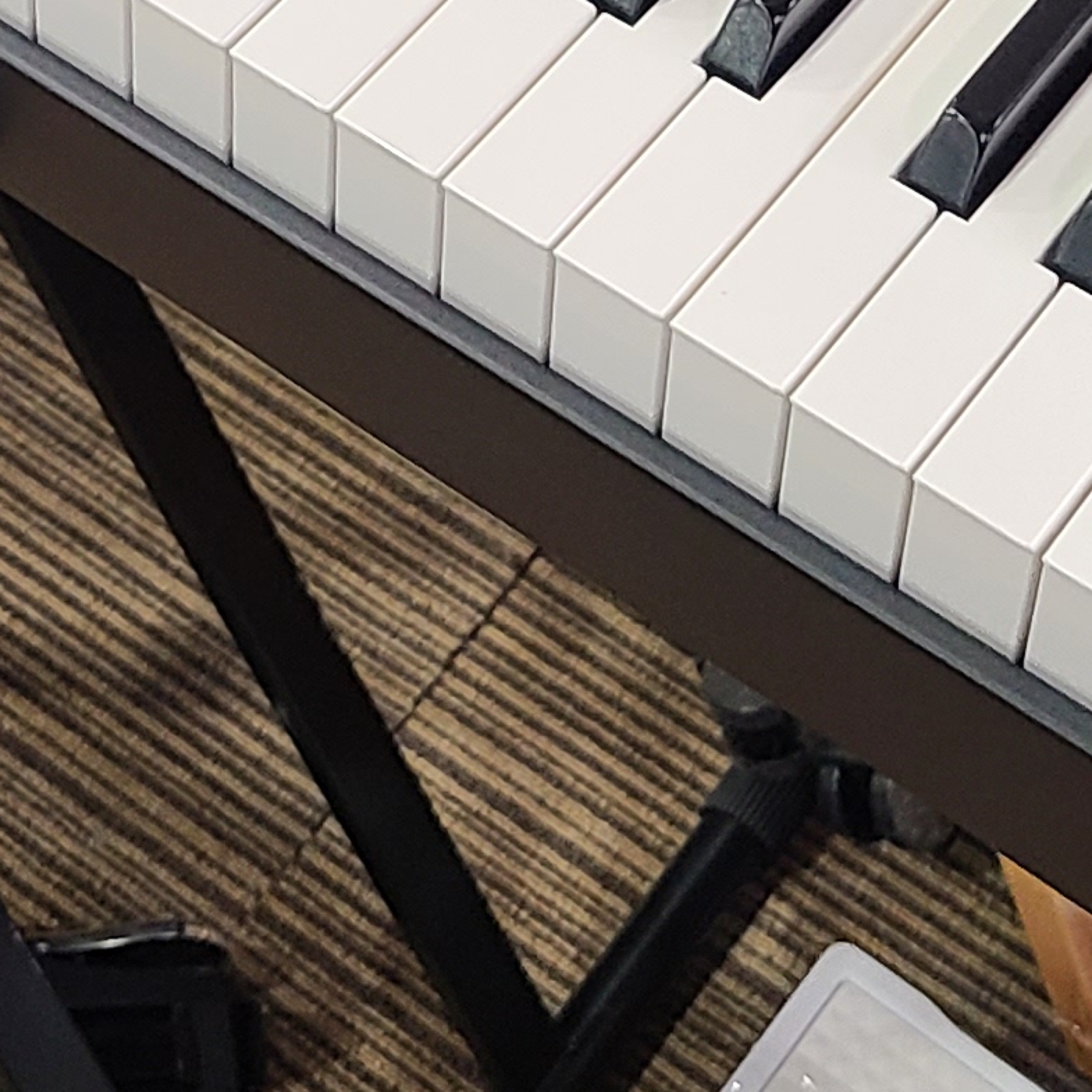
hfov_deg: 14.7
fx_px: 4211
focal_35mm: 118
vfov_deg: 13.5
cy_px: -744
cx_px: 181
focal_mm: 5.4
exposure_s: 1/50
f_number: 1.8
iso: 160
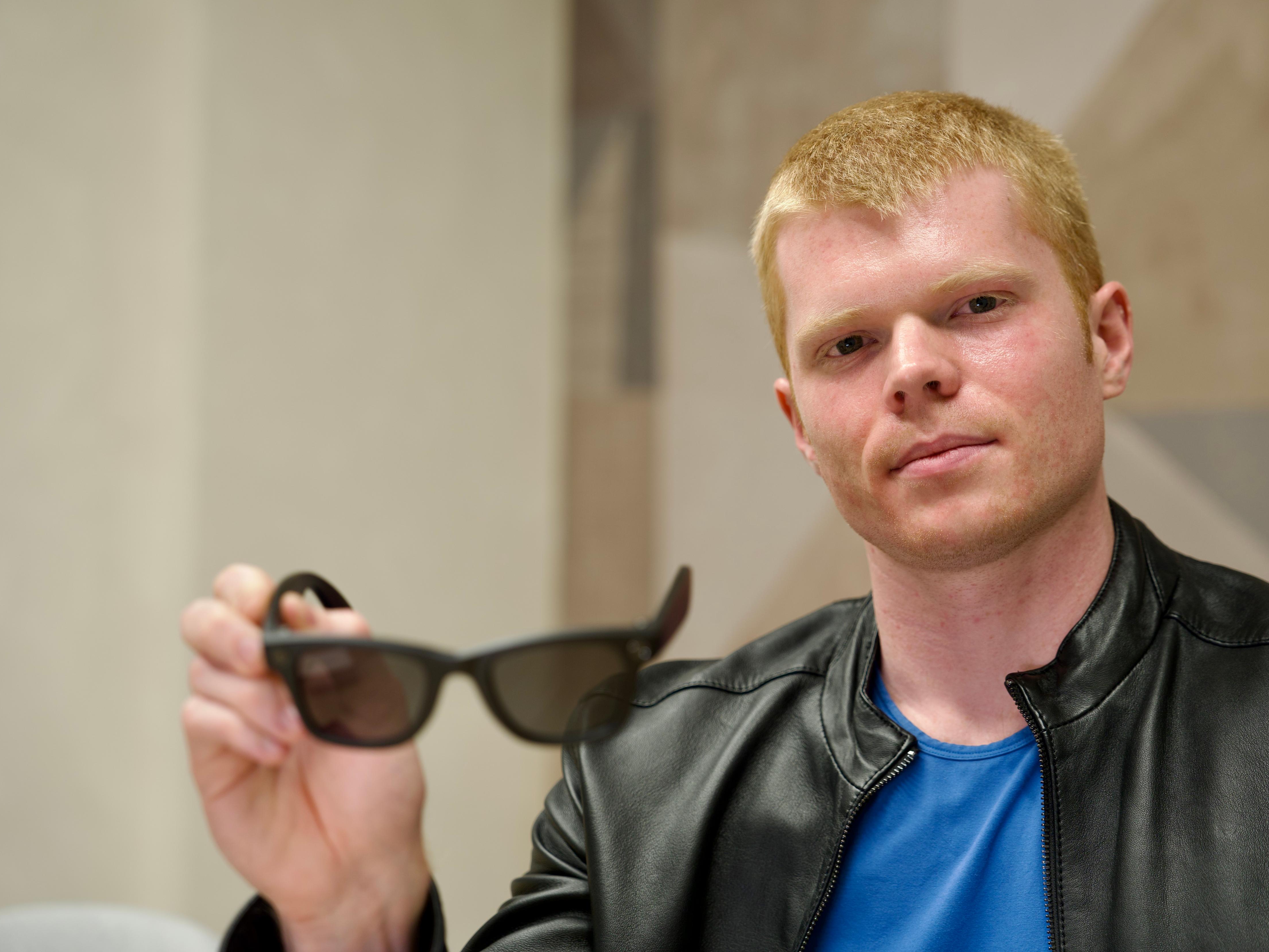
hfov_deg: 29.8
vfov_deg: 22.6
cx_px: 711
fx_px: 2383
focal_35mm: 65
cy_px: 476
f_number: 2.8
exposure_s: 1/50
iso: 200
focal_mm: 60
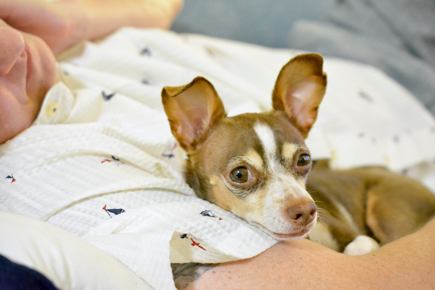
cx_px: 218
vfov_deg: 22.6
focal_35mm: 60
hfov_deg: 33.4
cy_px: 145
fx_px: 725
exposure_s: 1/60
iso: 6400
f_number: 4
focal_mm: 40
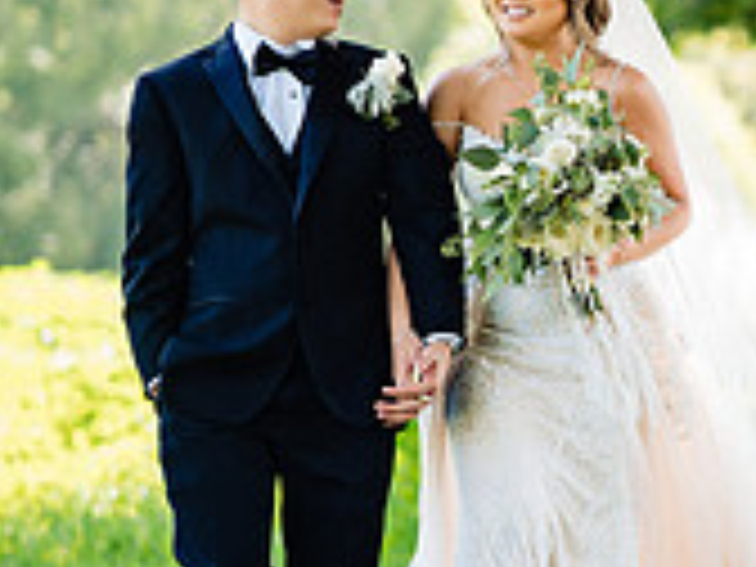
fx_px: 6159
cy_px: 200
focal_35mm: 282
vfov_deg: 5.3
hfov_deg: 7.0
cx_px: 873
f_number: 1.8
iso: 160
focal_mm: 85
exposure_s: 1/400
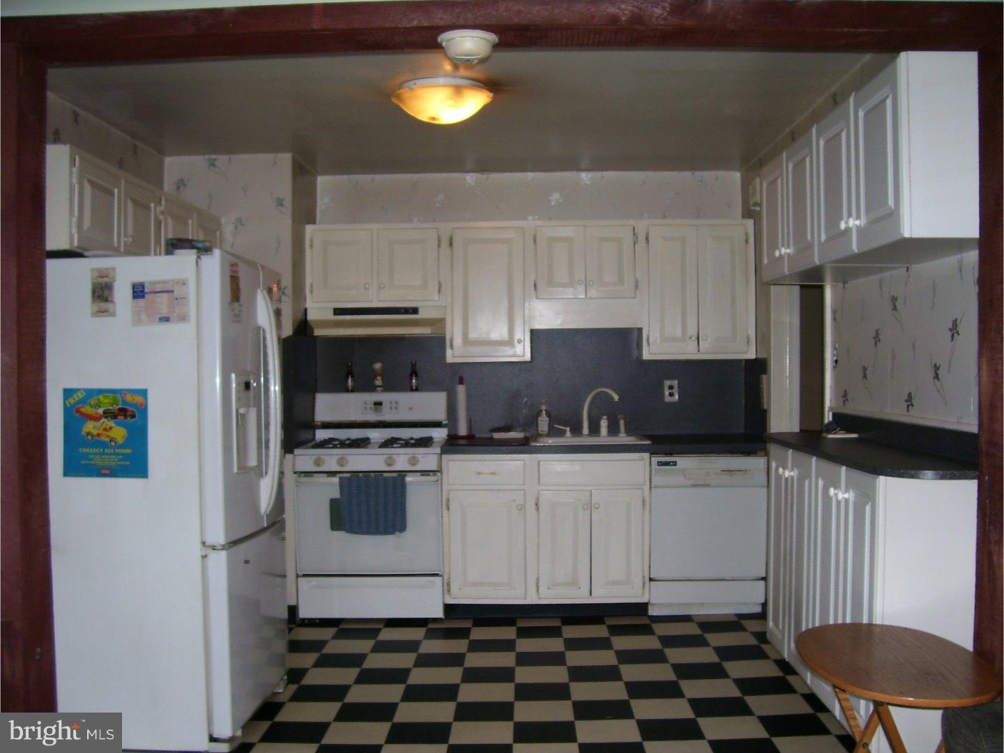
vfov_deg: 41.8
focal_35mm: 34
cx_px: 502
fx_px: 986
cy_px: 376
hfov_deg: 54.0
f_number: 2.7
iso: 80
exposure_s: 1/60
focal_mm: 5.6
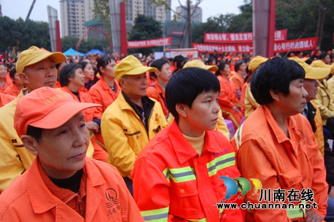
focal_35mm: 34
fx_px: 320
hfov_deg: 55.2
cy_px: 111
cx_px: 167
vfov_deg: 38.3
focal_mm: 23
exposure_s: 1/100
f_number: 5
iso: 400
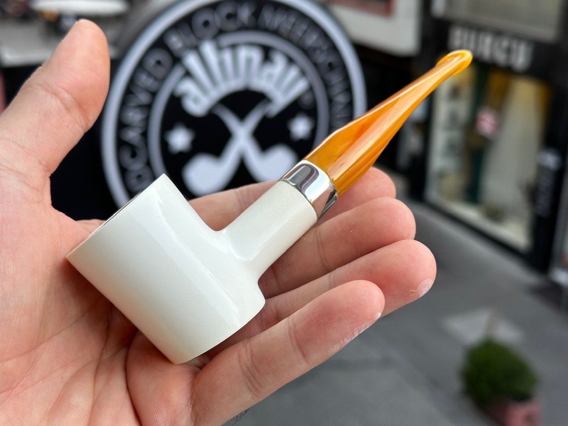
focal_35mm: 48
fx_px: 788
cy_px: 213
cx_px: 284
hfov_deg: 39.7
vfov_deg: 30.3
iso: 50
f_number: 1.78
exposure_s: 1/100
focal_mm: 6.86
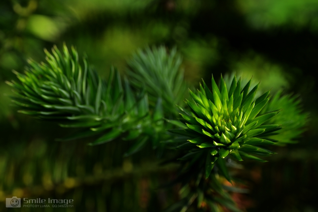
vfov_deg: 10.7
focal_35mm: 128
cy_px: 106
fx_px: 1126
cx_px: 159
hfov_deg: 16.1
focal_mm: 85
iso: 100
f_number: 8
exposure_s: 1/100
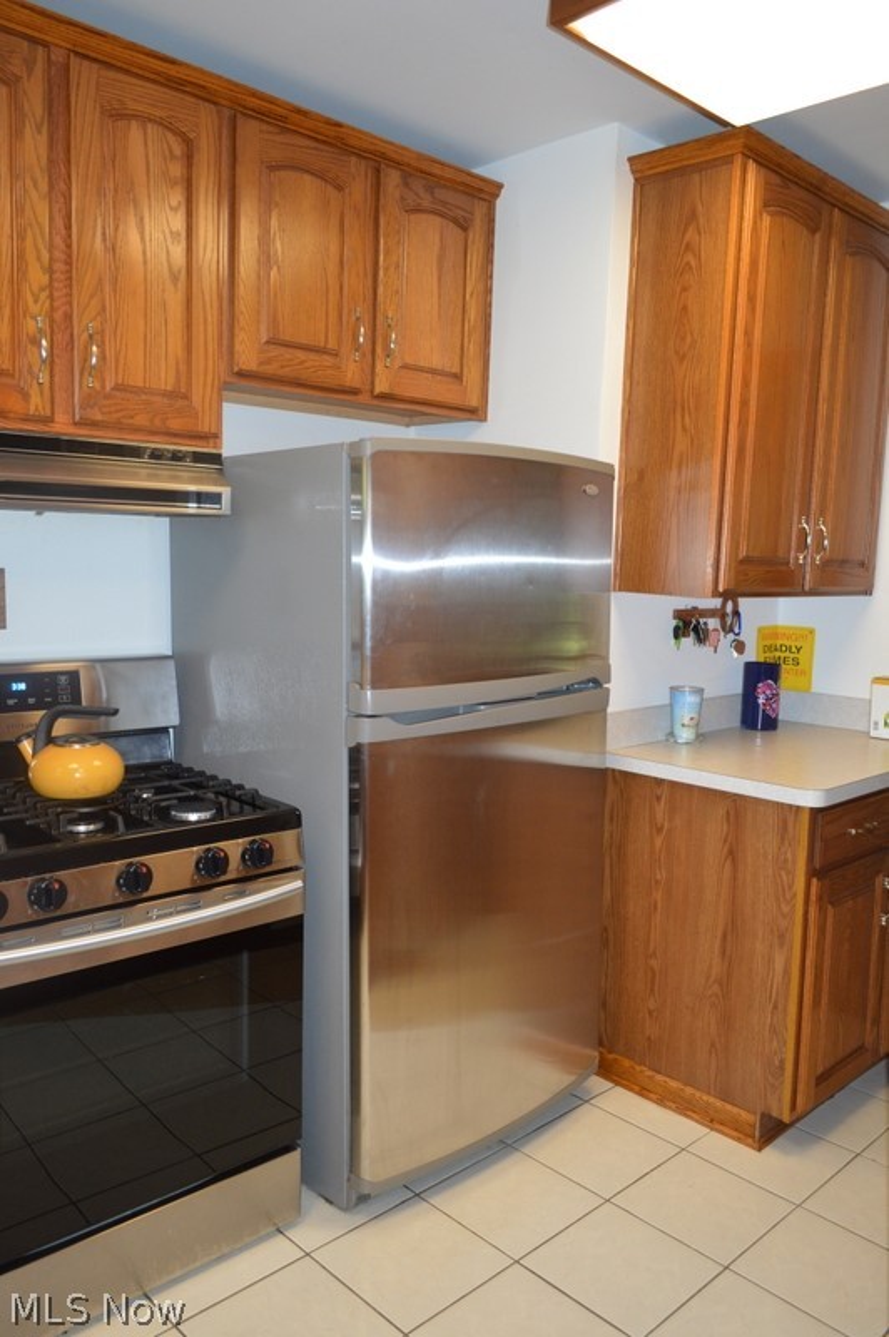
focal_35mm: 27
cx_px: 444
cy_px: 668
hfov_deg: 47.9
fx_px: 1002
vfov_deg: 67.4
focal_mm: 18
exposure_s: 1/60
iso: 720
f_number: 3.5
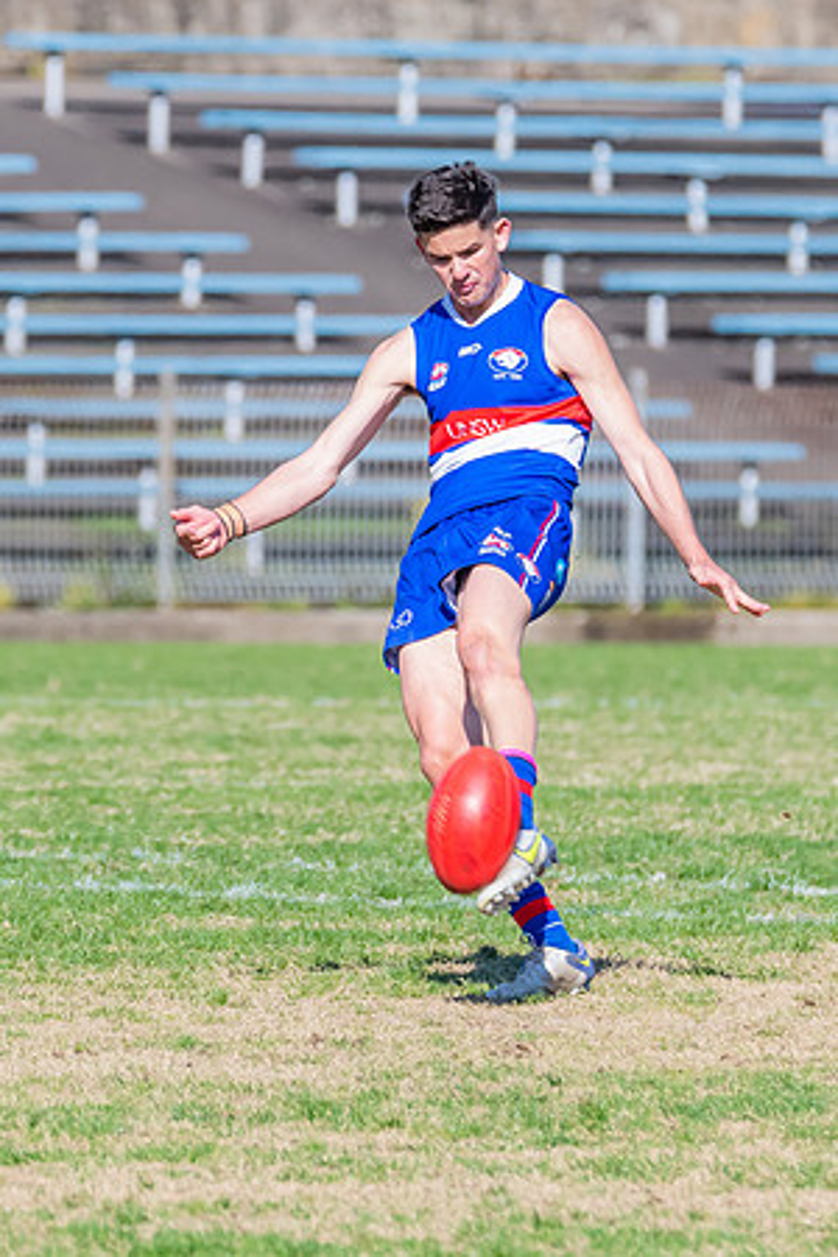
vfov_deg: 2.2
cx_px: 491
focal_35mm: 930
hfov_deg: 1.5
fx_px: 32460
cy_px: 407
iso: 800
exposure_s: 1/1600
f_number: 9
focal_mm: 420
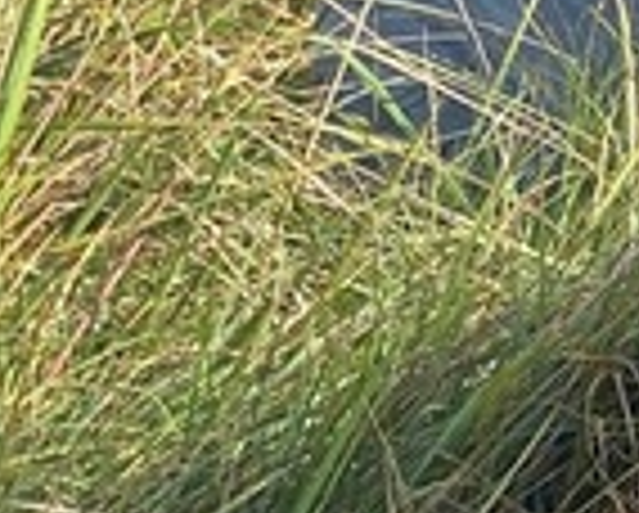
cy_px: 1215
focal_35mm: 286
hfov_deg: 6.5
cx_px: 1278
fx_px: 5416
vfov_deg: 5.3
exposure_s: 1/466
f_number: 2
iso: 20
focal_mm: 6
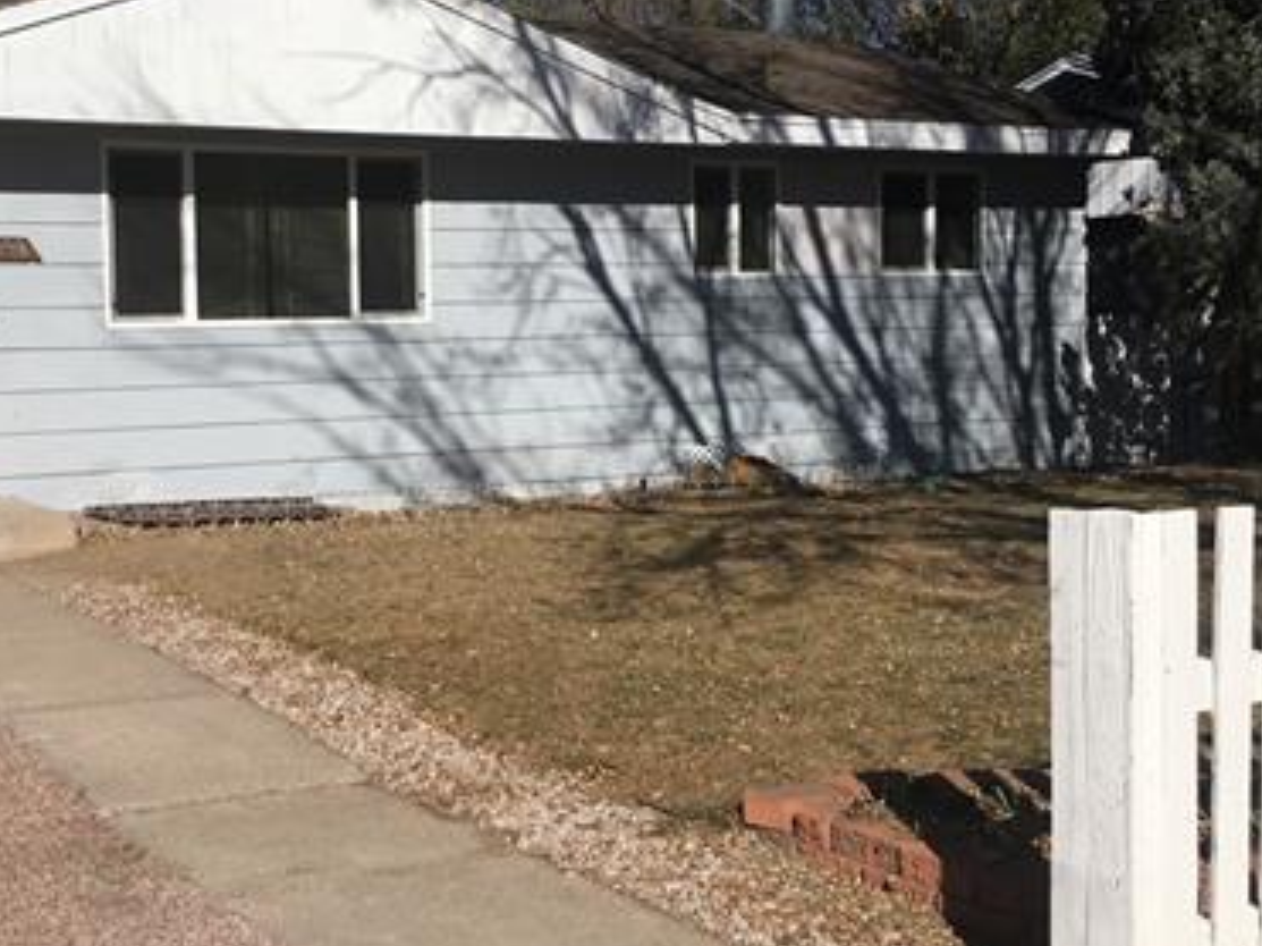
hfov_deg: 37.8
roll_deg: +1.4
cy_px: 456
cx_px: 422
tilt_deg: -2.8
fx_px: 1822
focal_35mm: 50
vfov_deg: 29.1
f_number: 2.2
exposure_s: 1/4525
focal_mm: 4.15
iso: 25
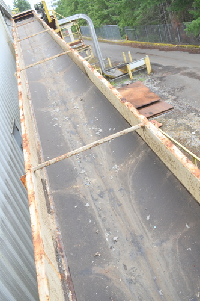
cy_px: 150
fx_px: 275
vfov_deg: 57.2
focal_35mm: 33
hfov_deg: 39.9
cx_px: 100
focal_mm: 22
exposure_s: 1/250
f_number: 7.1
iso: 200
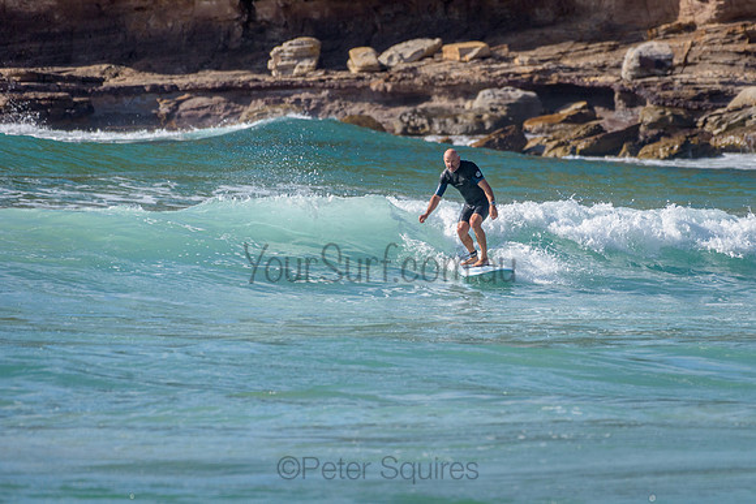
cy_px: 230
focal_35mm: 613
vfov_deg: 2.2
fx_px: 12872
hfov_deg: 3.4
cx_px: 463
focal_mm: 500
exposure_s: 1/3200
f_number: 5.6
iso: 360
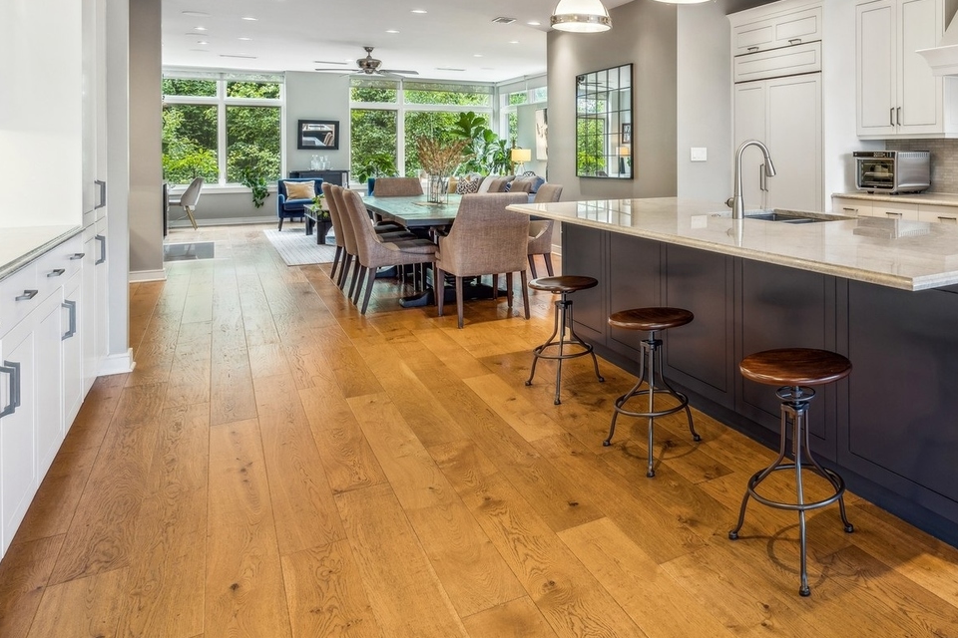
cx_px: 791
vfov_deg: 46.2
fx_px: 718
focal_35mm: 27
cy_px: 158
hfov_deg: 60.8
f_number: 8
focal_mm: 16
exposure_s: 1/10
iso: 320
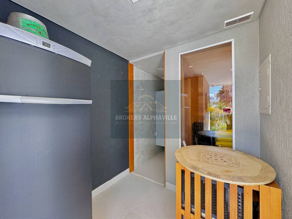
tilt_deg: -0.8
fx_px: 118
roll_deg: -0.4
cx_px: 146
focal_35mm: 14
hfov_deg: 102.1
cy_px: 110
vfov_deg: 85.7
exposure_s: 1/120
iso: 160
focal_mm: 2.22
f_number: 2.2
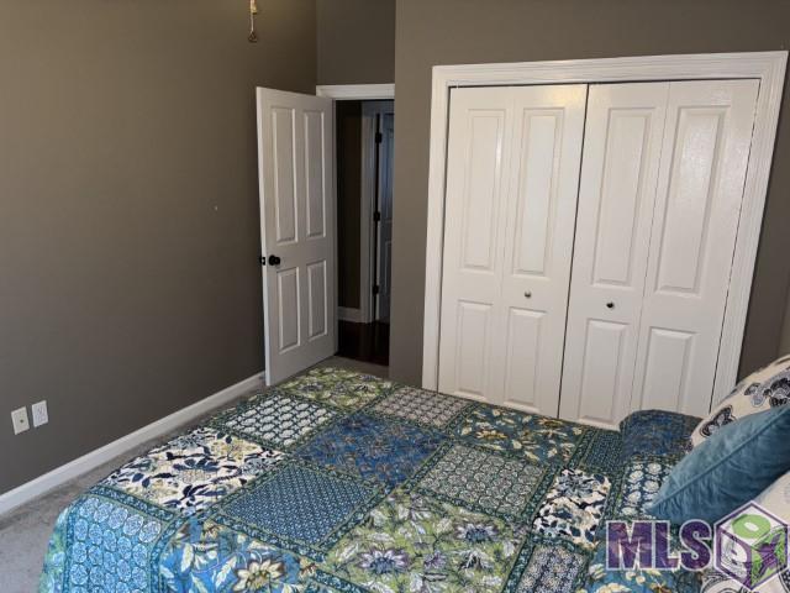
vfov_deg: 53.1
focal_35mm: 26
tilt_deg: -12.9
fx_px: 593
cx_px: 395
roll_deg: -1.3
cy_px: 296
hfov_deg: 67.3
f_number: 1.6
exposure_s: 1/15
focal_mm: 5.96
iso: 80
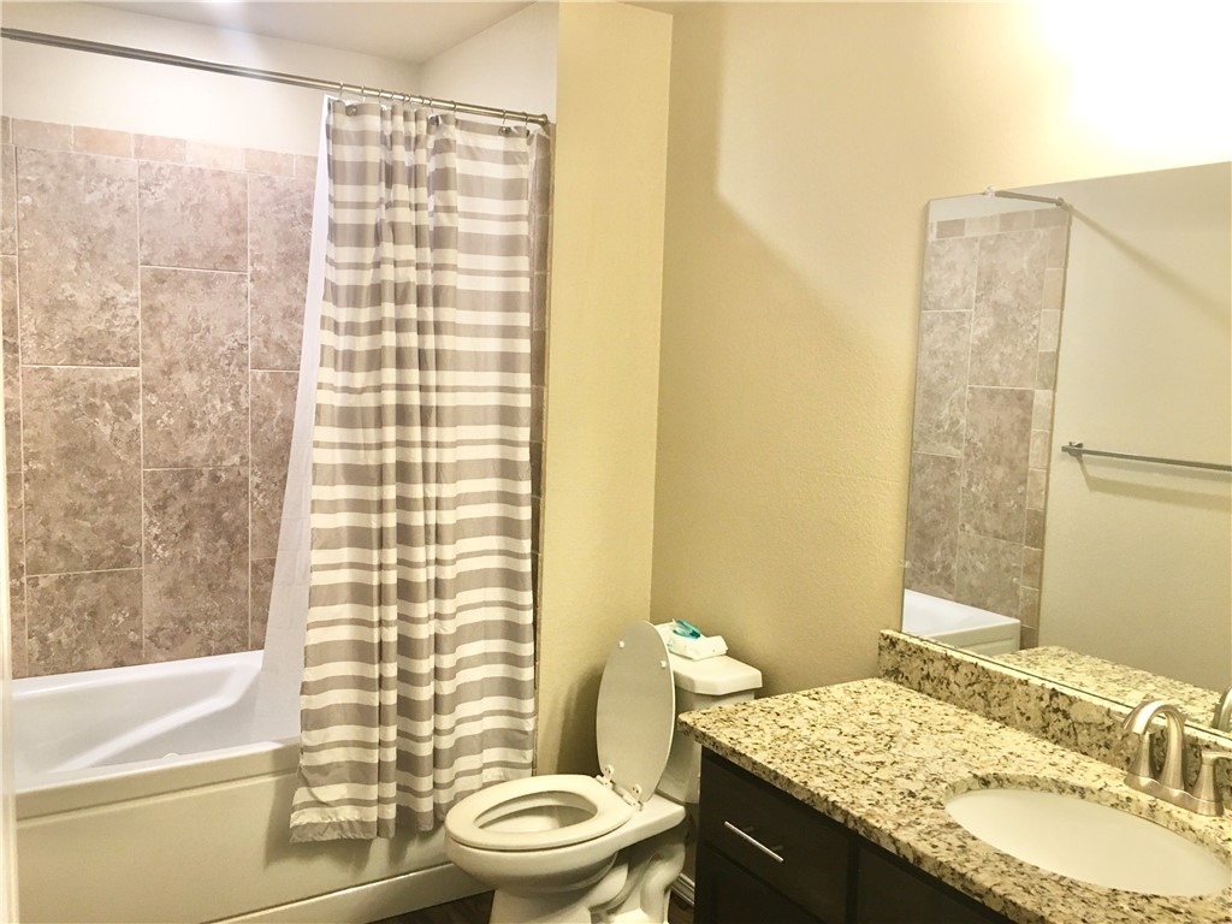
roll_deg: -2.4
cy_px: 462
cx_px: 616
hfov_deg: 61.7
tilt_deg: -5.9
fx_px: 1032
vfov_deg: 48.2
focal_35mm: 29
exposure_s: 1/30
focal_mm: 4.15
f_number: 2.2
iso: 100
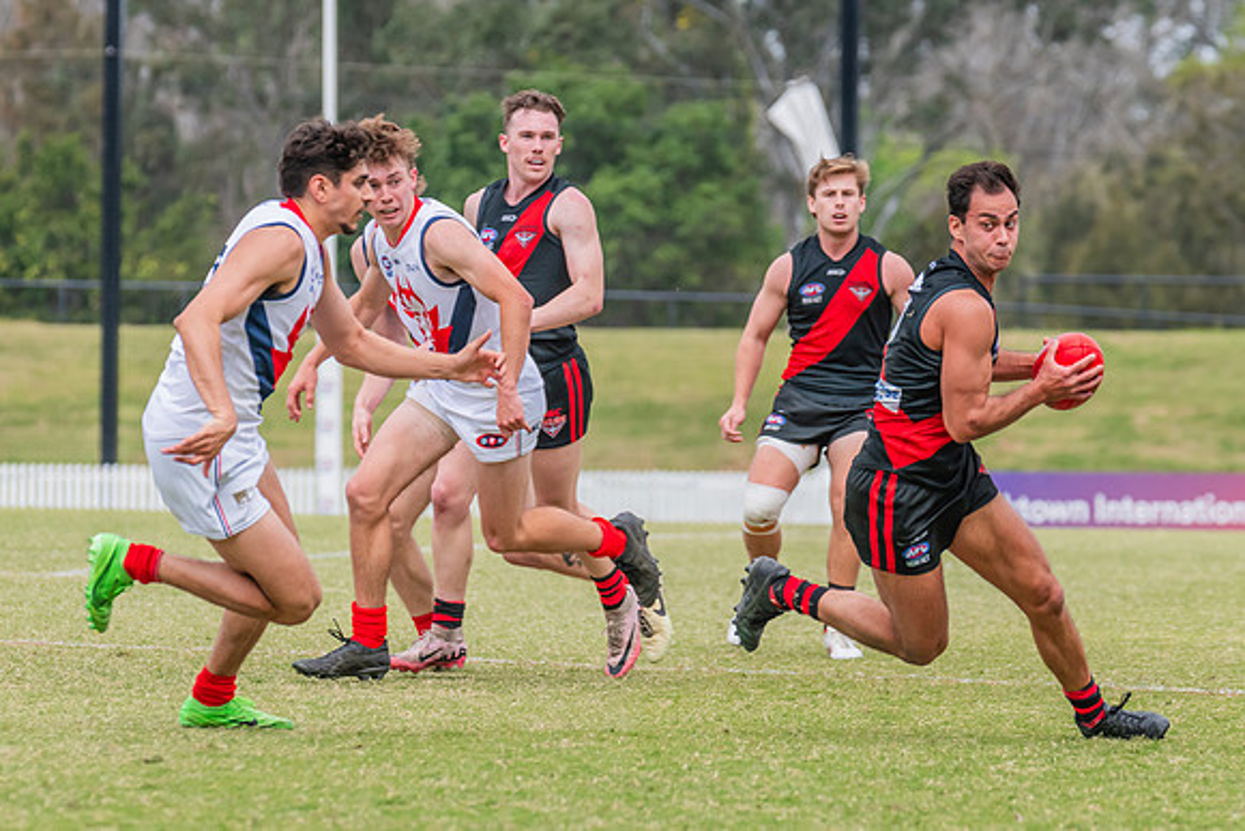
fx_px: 11319
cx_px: 593
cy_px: 410
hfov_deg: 6.3
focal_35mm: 327
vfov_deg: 4.2
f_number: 8
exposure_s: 1/1250
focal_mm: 270
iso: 800
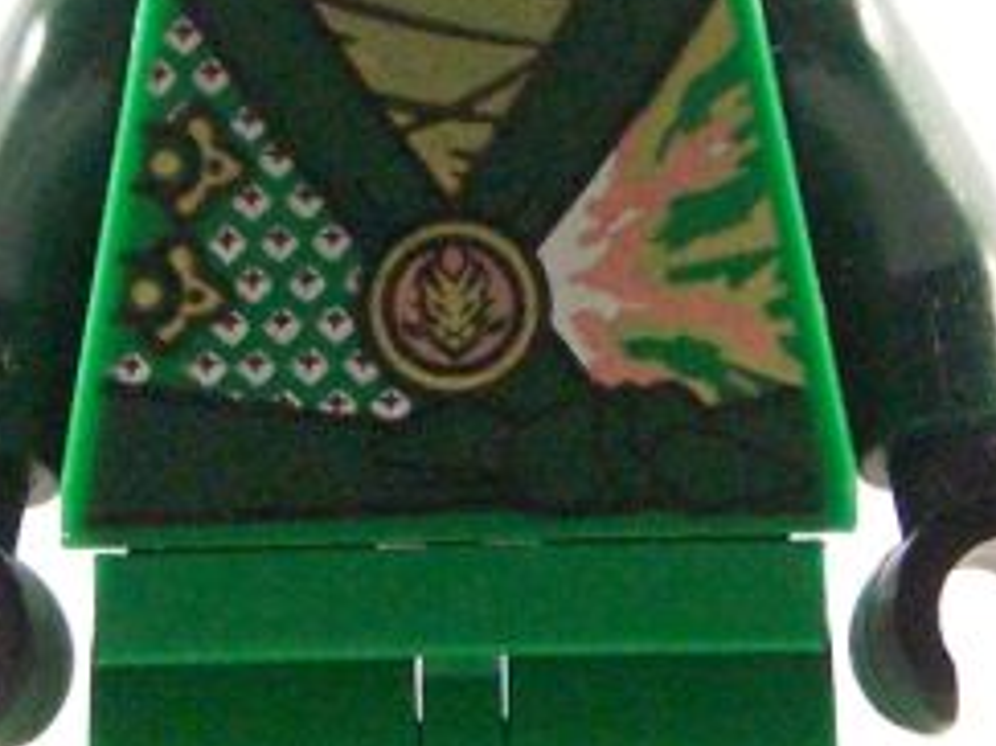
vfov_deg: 3.4
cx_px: 492
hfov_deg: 4.5
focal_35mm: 442
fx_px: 12711
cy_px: 172
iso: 400
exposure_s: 1/60
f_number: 3.2
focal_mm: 17.5
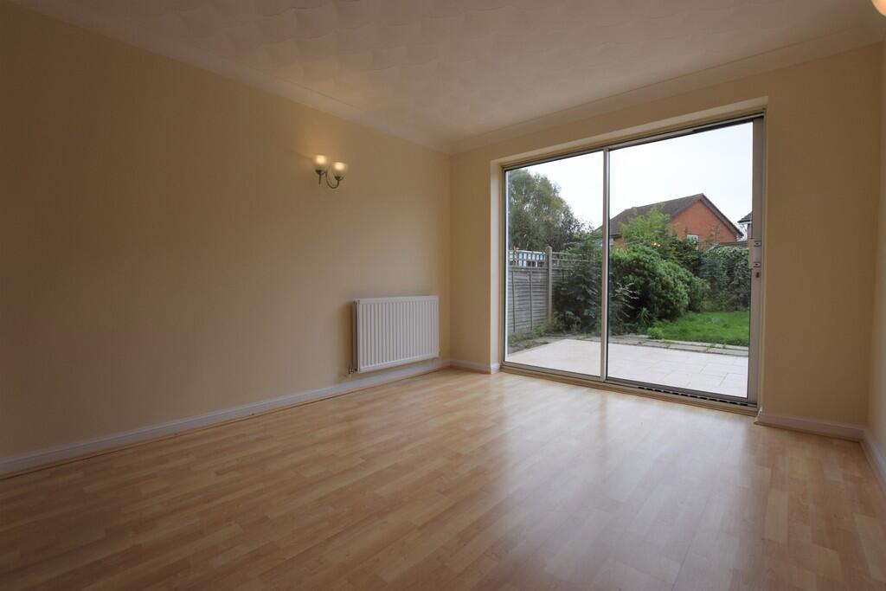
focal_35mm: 15
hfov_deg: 100.4
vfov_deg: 77.3
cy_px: 296
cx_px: 443
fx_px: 369
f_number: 8
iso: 320
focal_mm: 10
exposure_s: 1/250
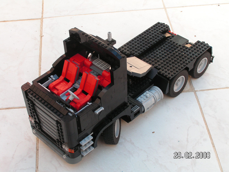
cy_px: 86
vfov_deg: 21.9
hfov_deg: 29.0
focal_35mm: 67
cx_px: 114
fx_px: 443
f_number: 4.5
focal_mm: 11.1
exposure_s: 1/80
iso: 50
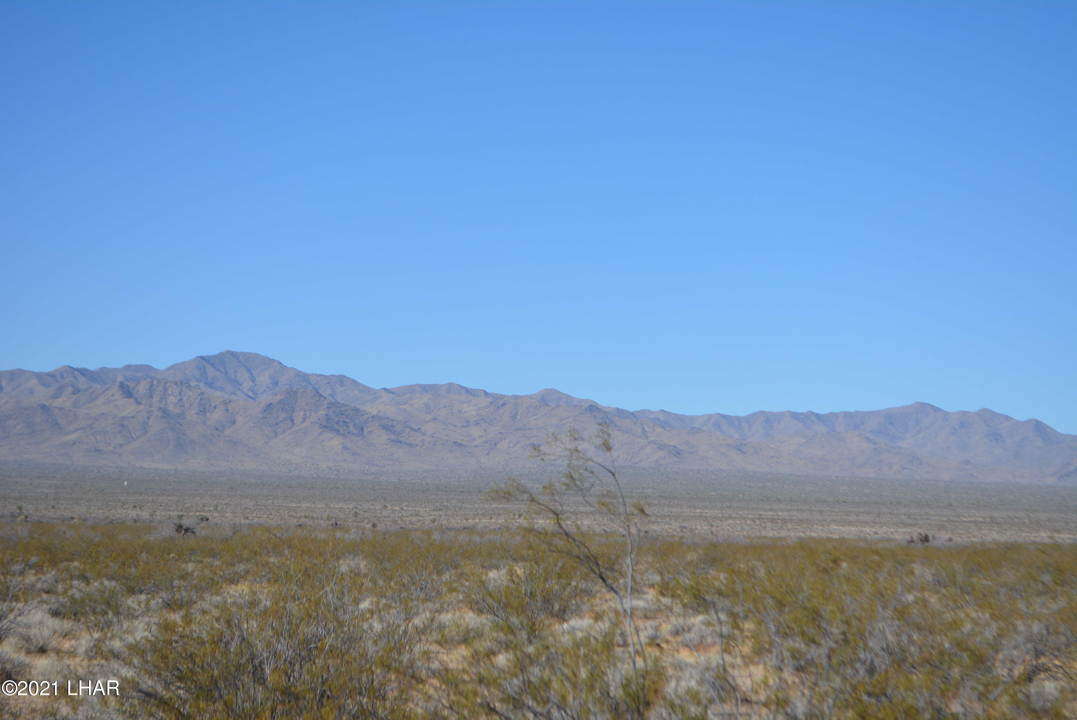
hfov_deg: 24.6
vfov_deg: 16.6
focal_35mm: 82
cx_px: 538
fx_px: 2470
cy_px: 360
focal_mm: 55
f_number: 7.1
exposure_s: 1/2000
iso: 400
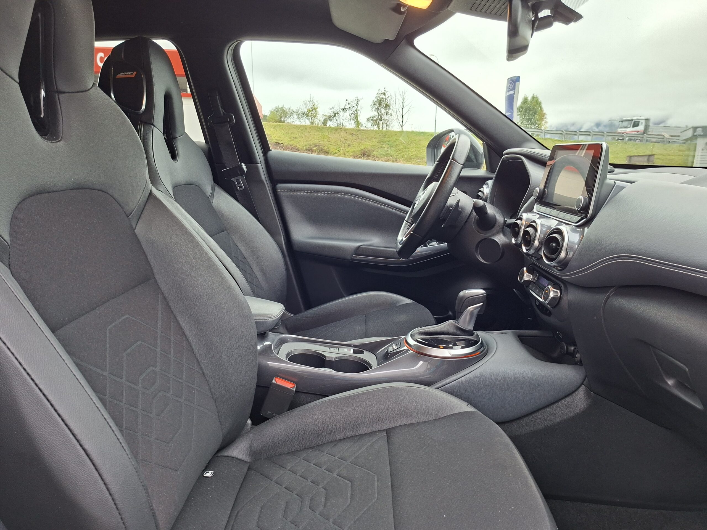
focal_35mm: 23
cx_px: 354
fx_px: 470
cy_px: 265
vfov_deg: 58.9
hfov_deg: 73.9
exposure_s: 1/100
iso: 64
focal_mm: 5.54
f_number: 1.8
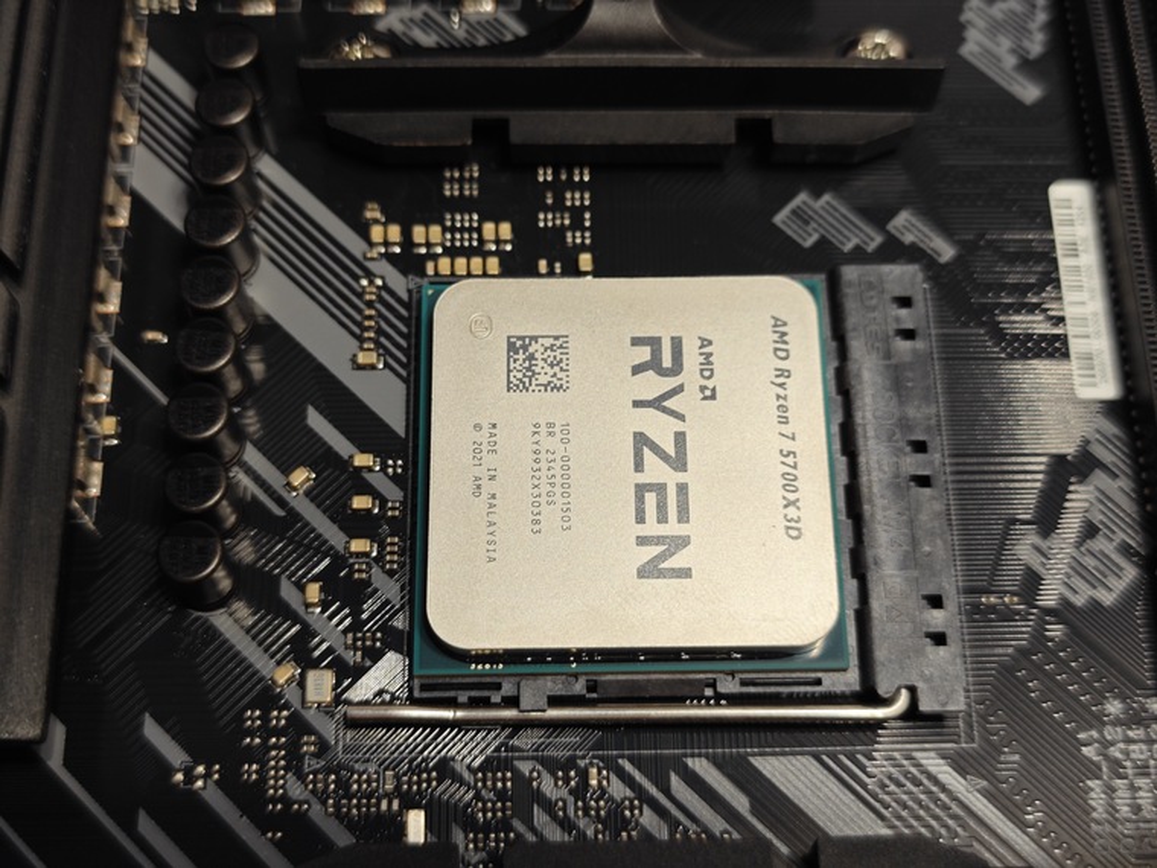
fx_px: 1537
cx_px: 578
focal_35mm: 46
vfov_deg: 31.5
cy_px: 434
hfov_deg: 41.2
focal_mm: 8.7
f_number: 1.9
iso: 400
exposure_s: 1/50
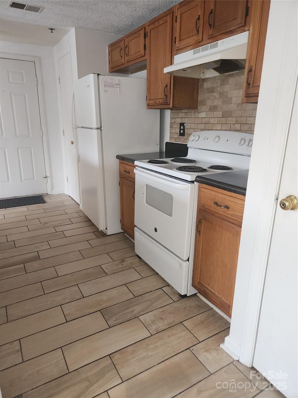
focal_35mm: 23
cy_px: 199
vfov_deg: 73.9
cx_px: 149
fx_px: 264
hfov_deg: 58.9
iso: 100
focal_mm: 5.4
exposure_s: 1/40
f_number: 1.8
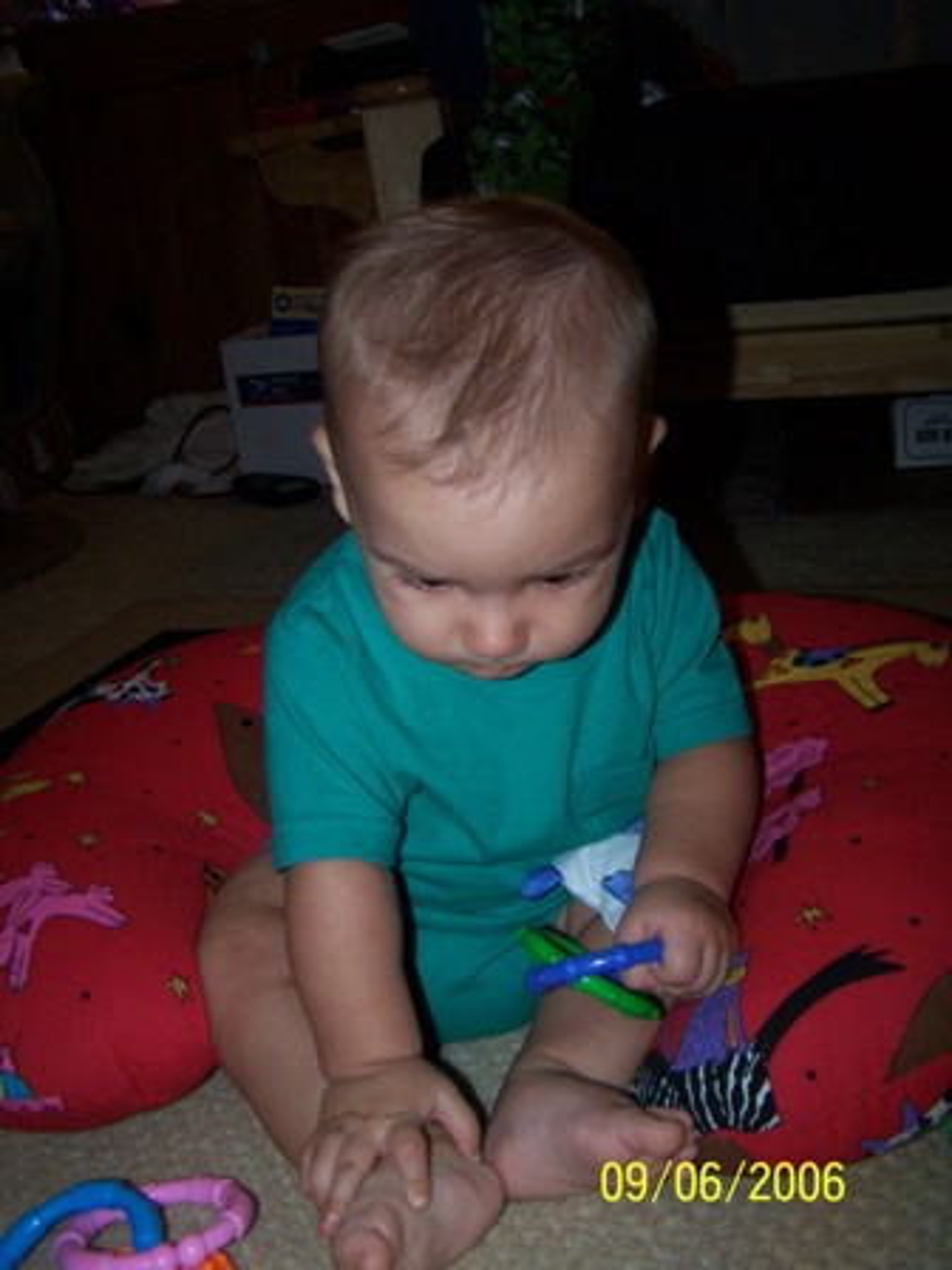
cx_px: 476
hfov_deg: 36.0
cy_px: 635
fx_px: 1467
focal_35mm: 40
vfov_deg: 46.8
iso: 140
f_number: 2.8
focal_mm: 6.7
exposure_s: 1/60
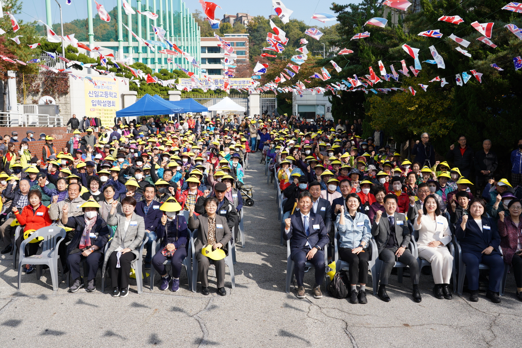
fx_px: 493
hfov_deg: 55.8
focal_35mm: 34
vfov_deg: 38.9
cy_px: 174
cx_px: 261
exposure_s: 1/250
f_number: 6.3
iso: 100
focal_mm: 34
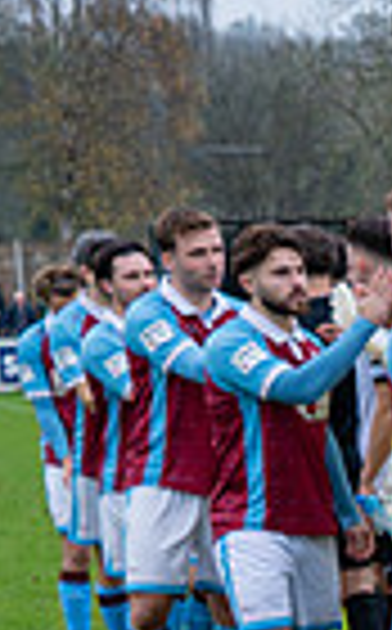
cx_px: 1492
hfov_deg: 6.2
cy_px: 733
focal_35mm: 181
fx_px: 3107
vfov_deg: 11.4
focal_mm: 35
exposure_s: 1/400
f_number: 5
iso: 1250
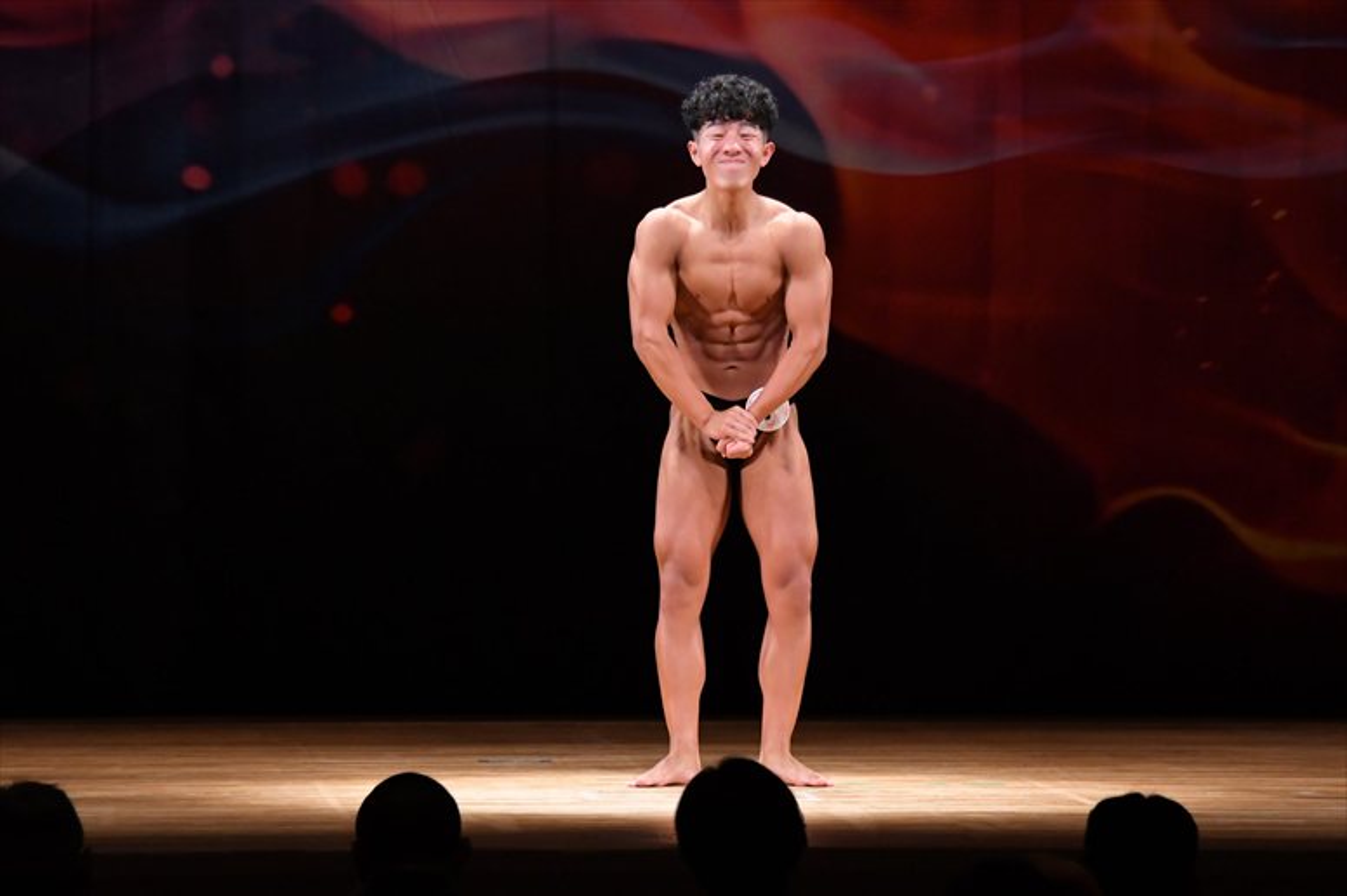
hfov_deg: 8.6
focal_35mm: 240
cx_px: 674
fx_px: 8976
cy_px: 448
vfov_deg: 5.7
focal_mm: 160
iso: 4000
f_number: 5.6
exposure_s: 1/400
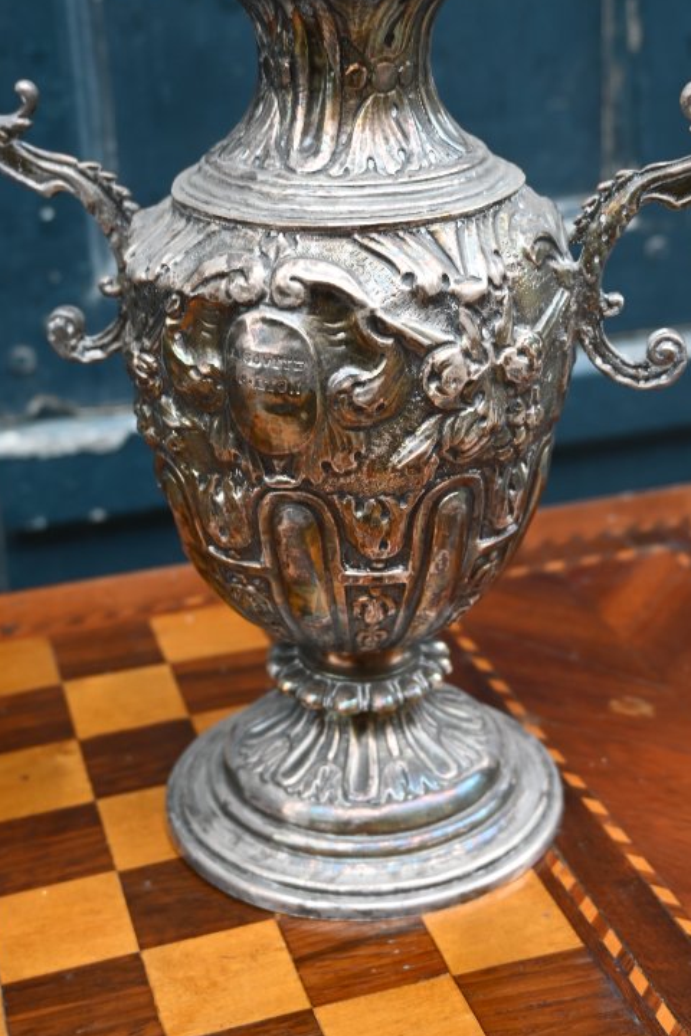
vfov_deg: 32.6
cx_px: 334
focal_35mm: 61
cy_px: 387
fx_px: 1763
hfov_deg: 22.2
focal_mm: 24.5
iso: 160
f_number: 3.8
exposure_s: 1/40
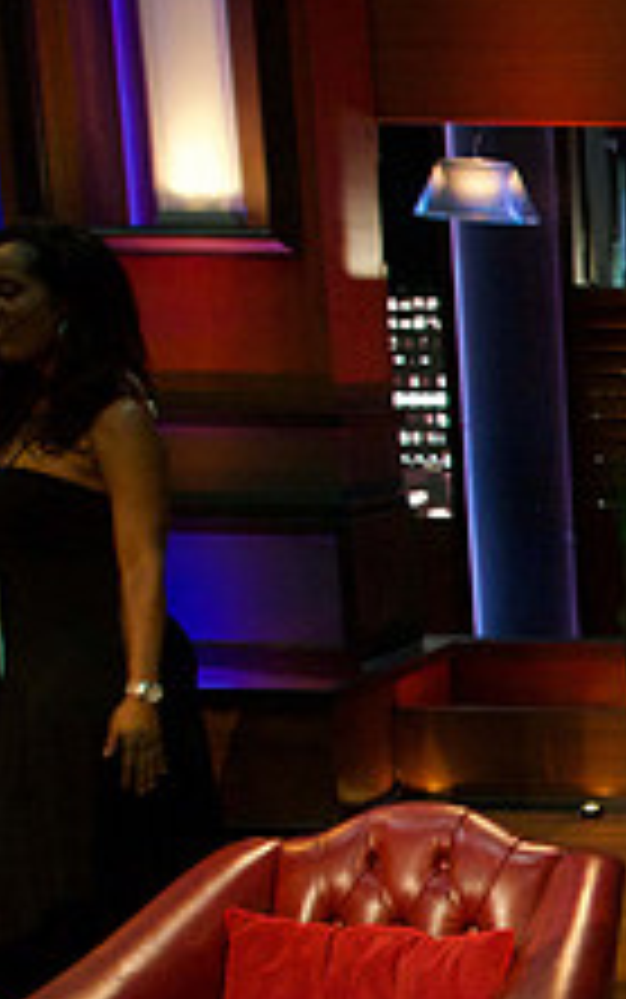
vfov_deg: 28.1
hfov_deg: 15.4
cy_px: 772
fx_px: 1963
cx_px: 1157
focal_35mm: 72
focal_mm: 27
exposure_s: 1/80
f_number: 4
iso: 6400
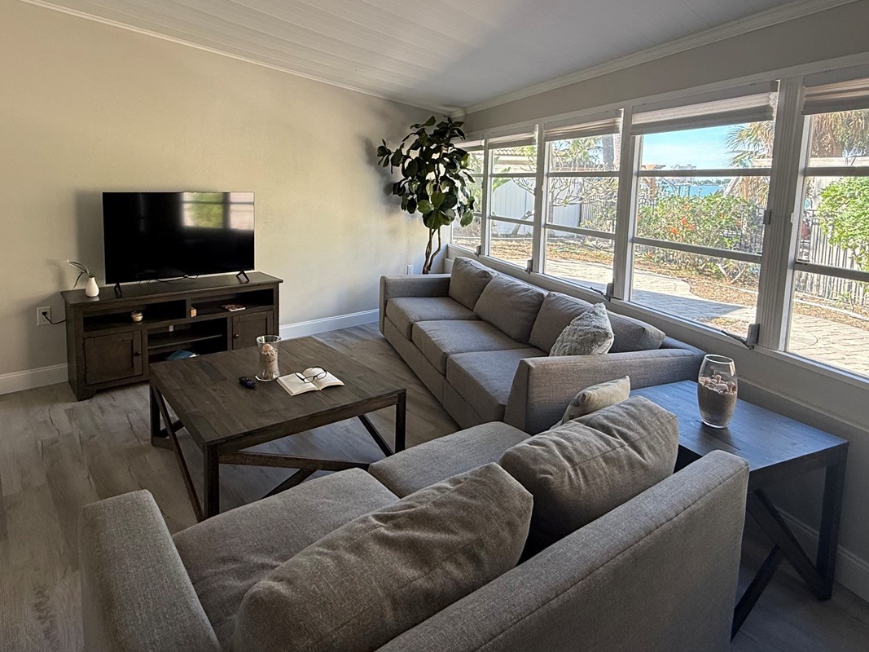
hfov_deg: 78.5
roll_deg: -1.1
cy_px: 236
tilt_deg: -6.4
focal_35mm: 21
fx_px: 527
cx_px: 371
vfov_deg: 62.4
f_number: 2.2
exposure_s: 1/110
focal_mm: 2.22
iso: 64
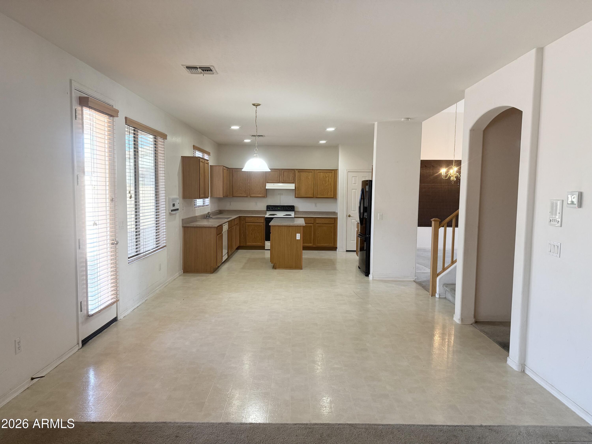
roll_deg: -0.8
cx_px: 296
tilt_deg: -5.2
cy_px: 222
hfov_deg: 71.6
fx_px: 410
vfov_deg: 56.8
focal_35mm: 24
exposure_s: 1/120
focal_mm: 6.76
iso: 250
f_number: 1.78
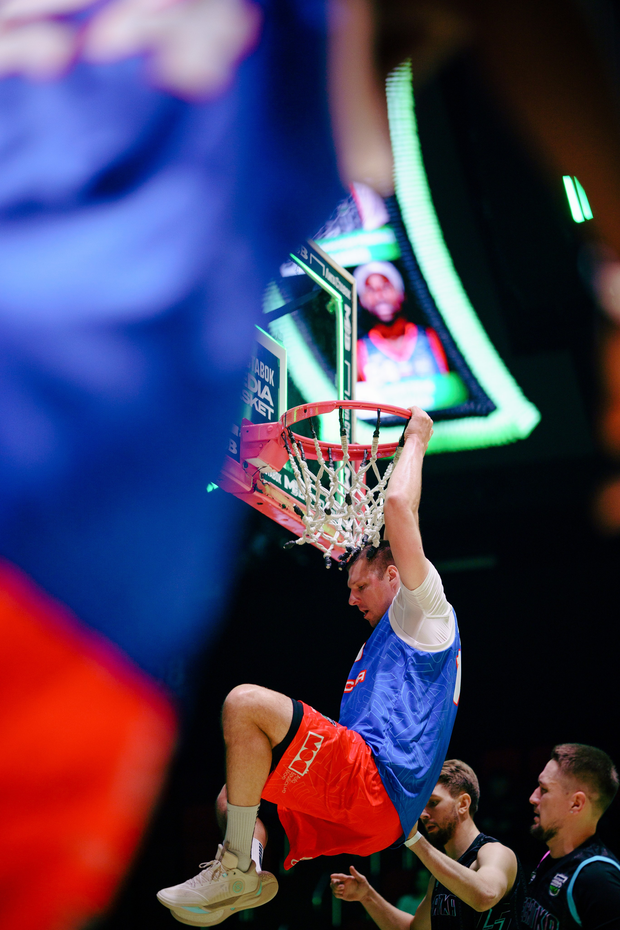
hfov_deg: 16.1
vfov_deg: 23.9
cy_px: 465
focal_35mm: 85
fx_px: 2196
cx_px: 310
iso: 400
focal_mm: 85
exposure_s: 1/800
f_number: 1.4
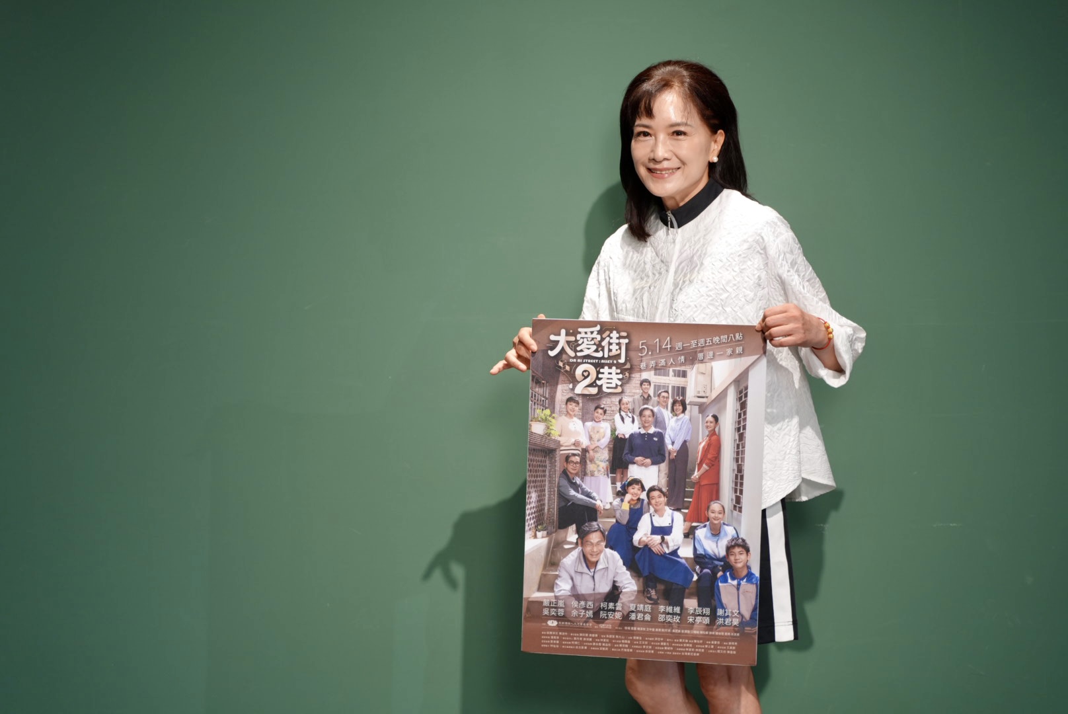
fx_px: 1930
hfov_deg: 30.9
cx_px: 534
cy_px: 357
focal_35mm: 65
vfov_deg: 21.0
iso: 500
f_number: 2.8
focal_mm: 65
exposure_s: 1/125
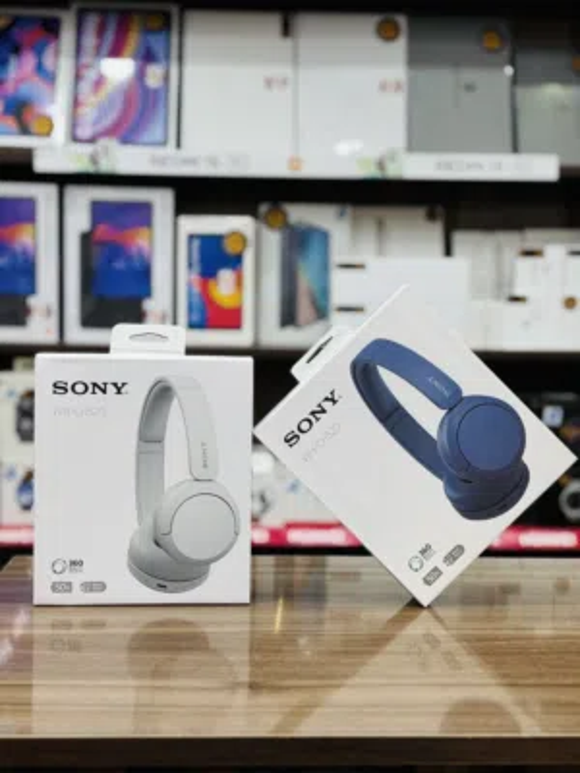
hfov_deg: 28.0
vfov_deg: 36.8
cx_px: 290
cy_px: 386
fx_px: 1162
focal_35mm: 52
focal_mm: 5.96
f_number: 1.6
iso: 40
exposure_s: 1/100
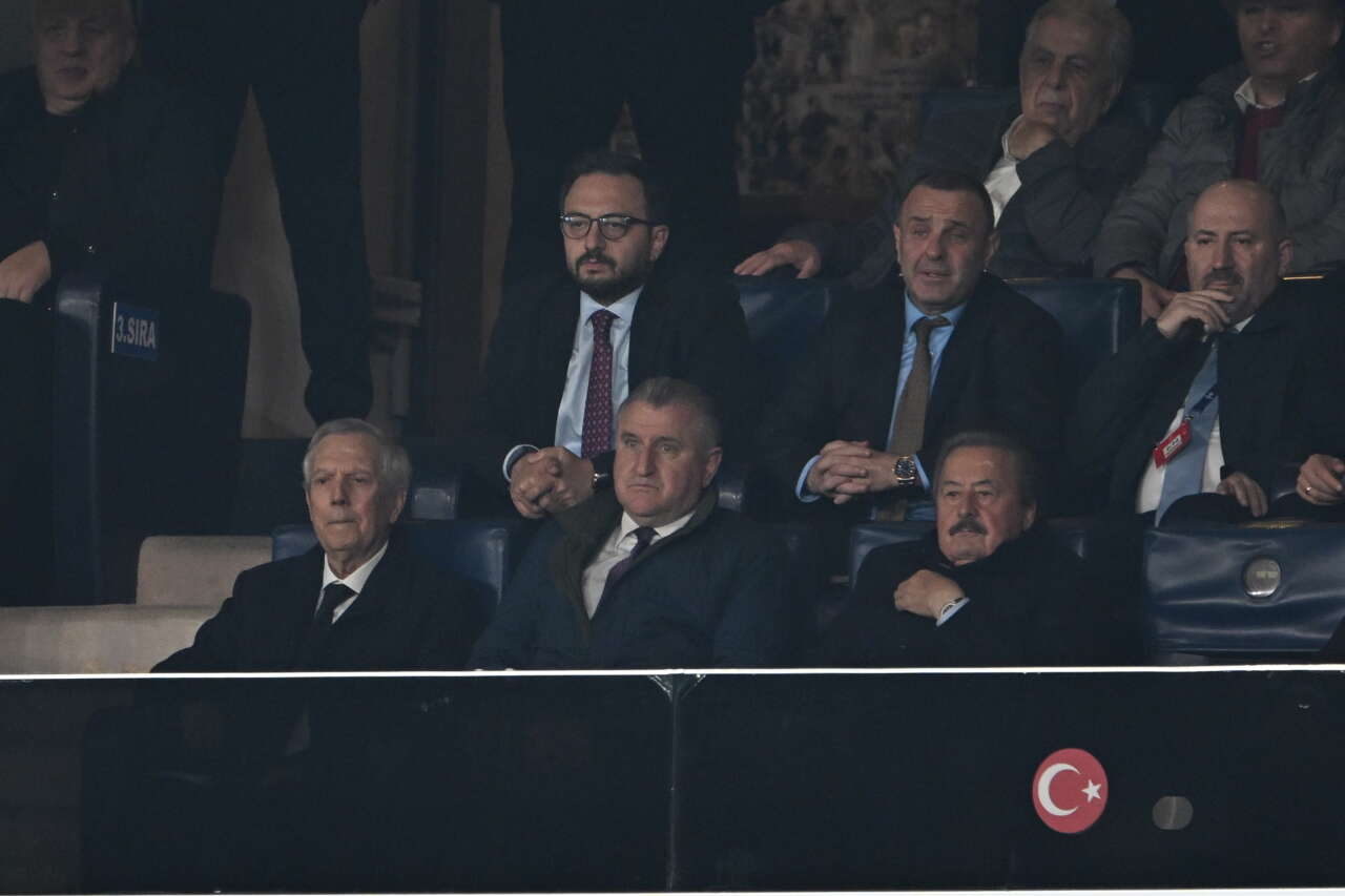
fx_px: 31377
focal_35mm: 840
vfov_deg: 1.6
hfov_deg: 2.5
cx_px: 672
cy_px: 448
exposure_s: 1/500
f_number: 4
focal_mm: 560
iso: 1600
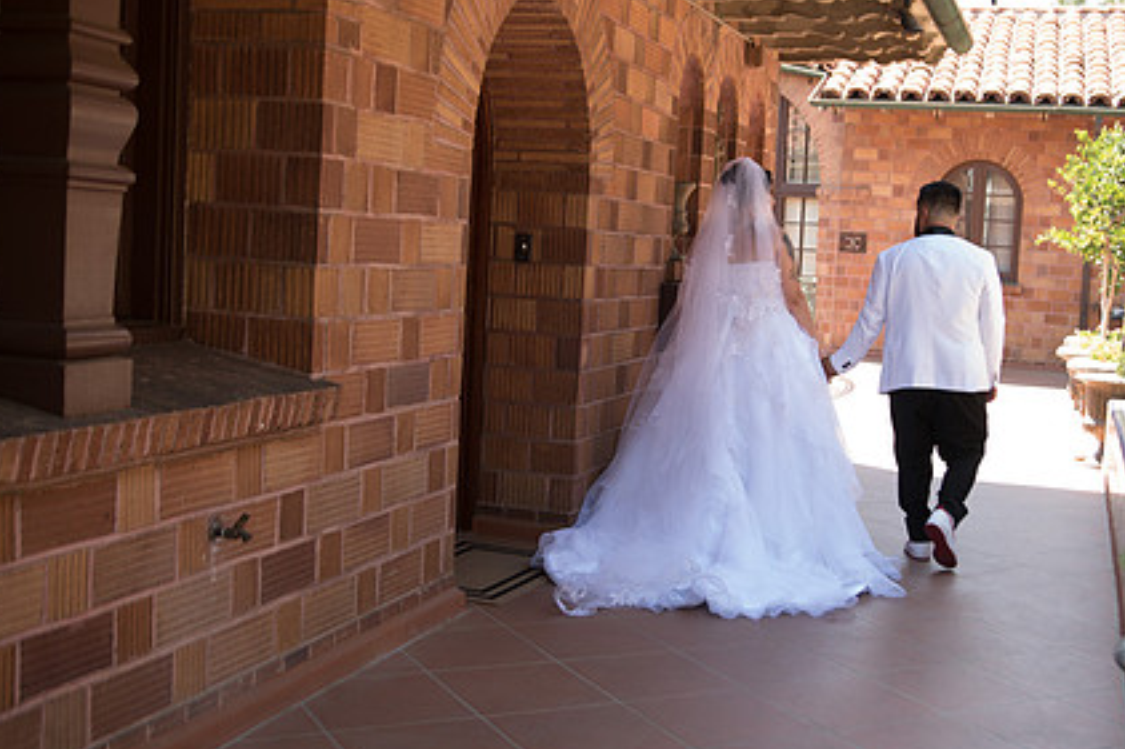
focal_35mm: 44
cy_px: 367
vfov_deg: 30.5
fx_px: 1374
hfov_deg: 44.2
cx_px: 690
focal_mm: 32
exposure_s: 1/125
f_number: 2.8
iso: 50
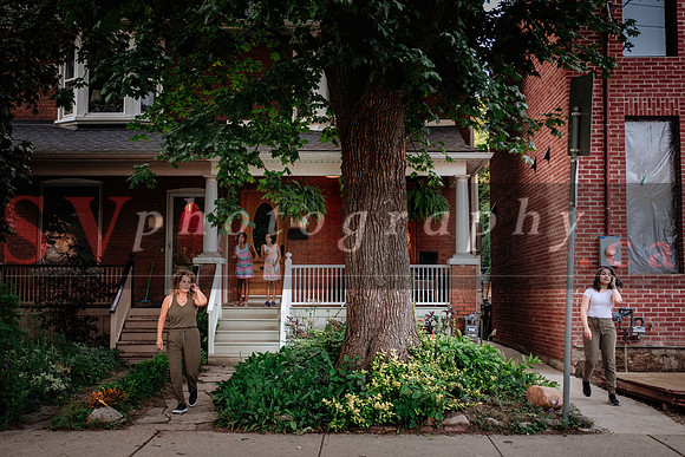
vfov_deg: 32.6
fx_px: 780
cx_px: 342
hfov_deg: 47.4
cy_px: 228
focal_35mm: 41
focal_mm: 27.4
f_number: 2.8
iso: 800
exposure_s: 1/250
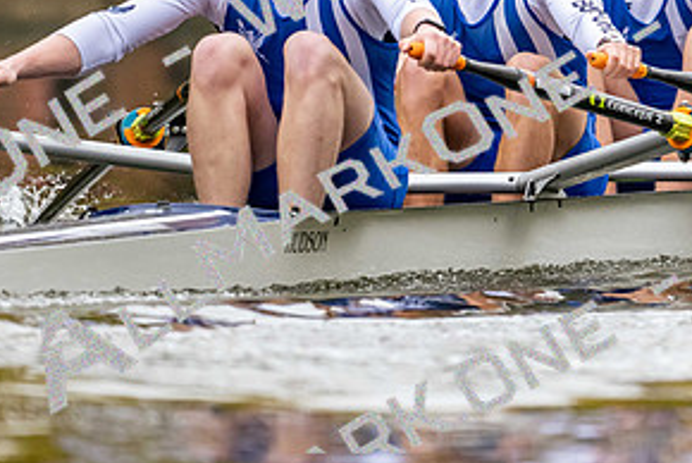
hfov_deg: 2.6
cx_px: 525
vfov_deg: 1.7
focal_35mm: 799
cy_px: 44
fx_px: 15374
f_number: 4.5
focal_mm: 400
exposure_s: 1/2000
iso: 2500
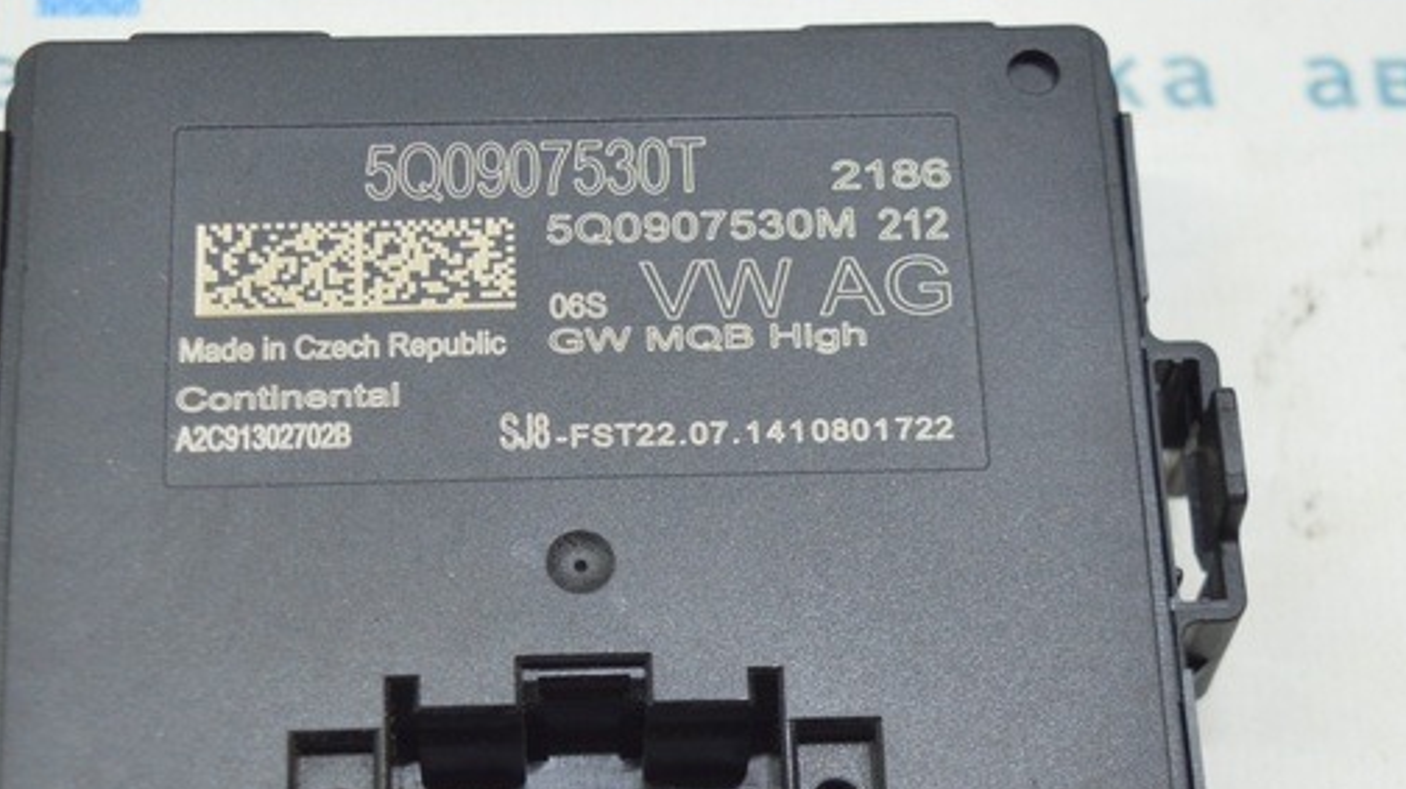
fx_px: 3093
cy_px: 682
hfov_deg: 25.6
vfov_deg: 14.4
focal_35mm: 83
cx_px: 566
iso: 400
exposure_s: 1/40
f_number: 4
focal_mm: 26
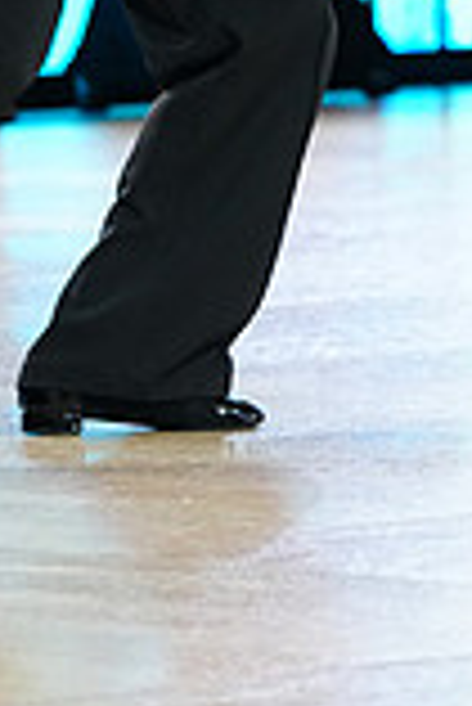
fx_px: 9006
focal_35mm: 459
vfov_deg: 4.5
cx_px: 825
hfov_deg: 3.0
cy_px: -306
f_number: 4
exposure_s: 1/320
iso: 2500
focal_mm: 124
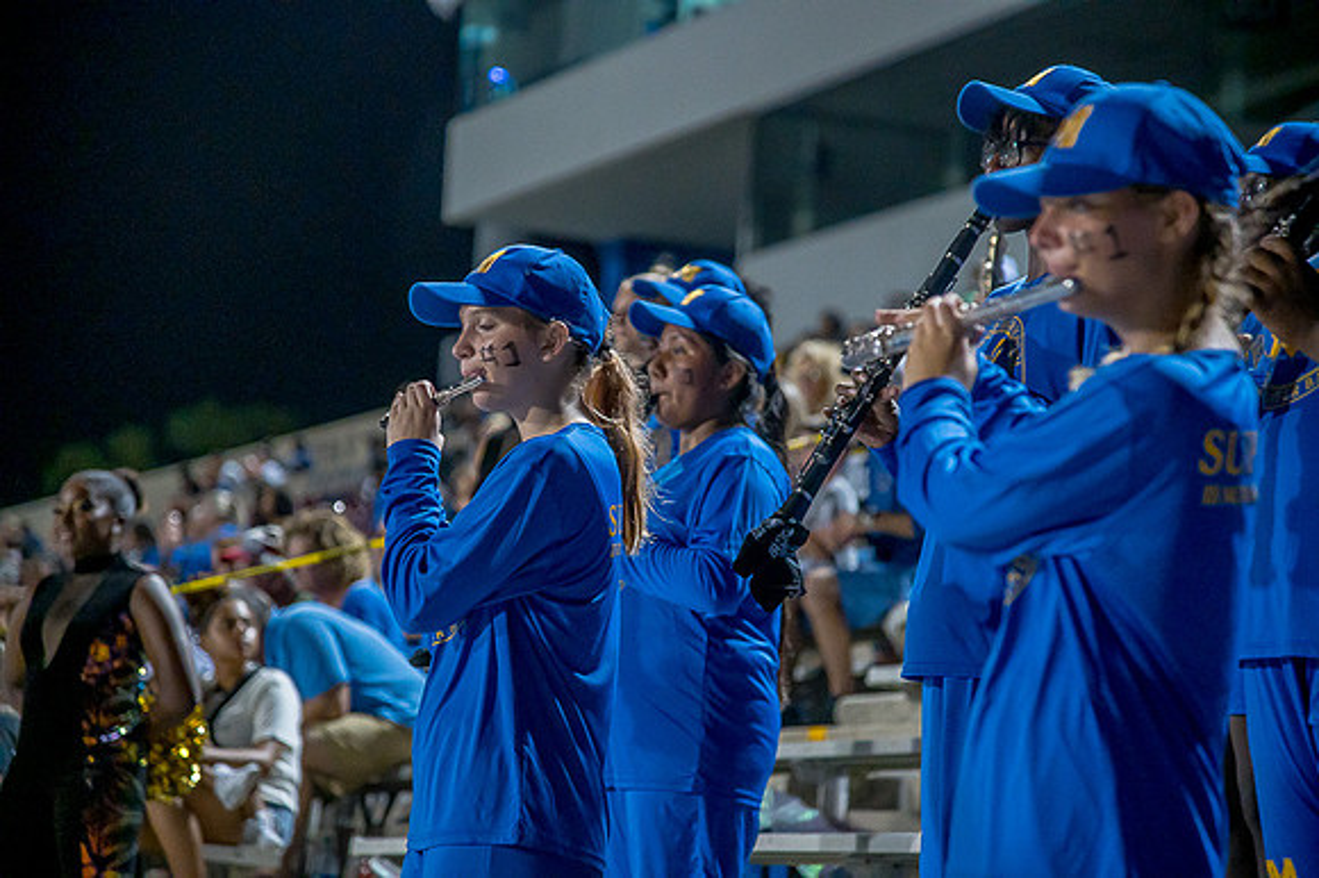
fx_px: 4394
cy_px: 439
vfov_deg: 11.4
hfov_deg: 17.1
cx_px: 660
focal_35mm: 120
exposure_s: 1/200
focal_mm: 120
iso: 2000
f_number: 4
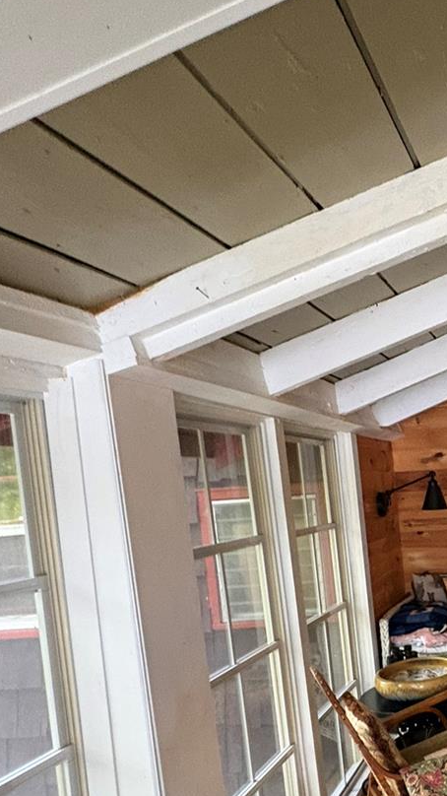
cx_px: 546
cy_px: 523
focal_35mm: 29
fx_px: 612
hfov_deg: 32.5
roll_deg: +1.7
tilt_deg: -1.8
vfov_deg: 64.6
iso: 500
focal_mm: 2.22
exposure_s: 1/60
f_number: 2.2
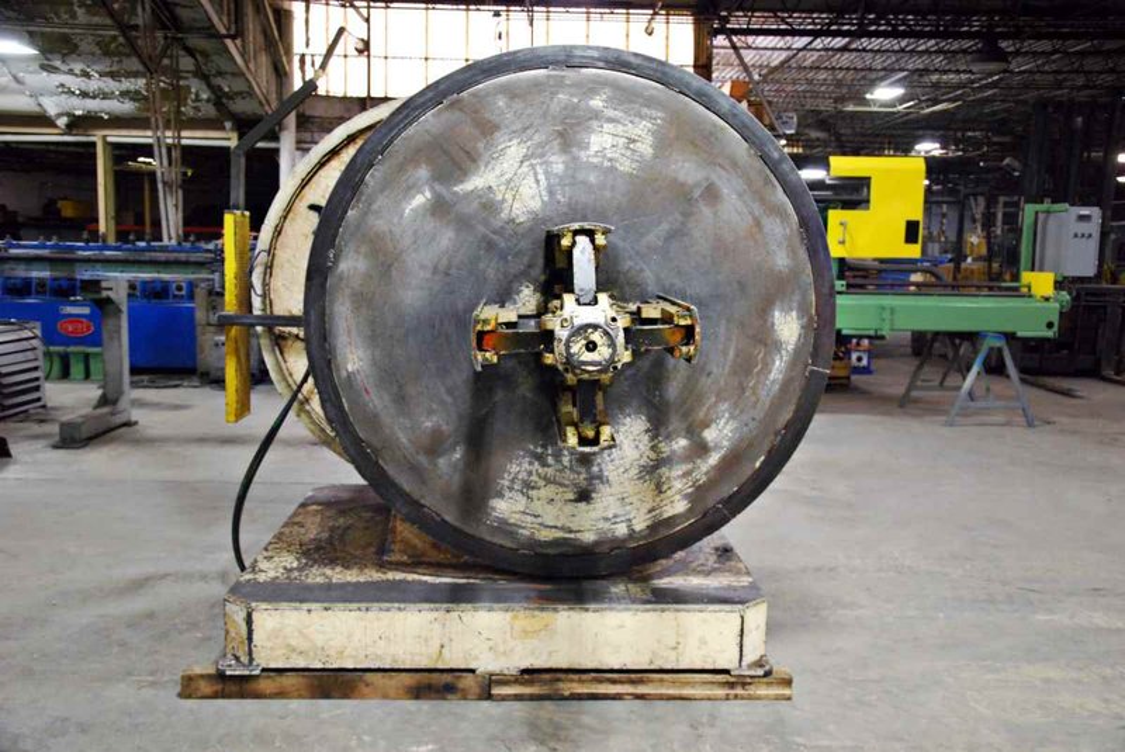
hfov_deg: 51.2
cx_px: 562
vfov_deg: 35.6
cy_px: 376
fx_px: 1173
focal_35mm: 38
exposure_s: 1/25
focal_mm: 25
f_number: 4
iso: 1600
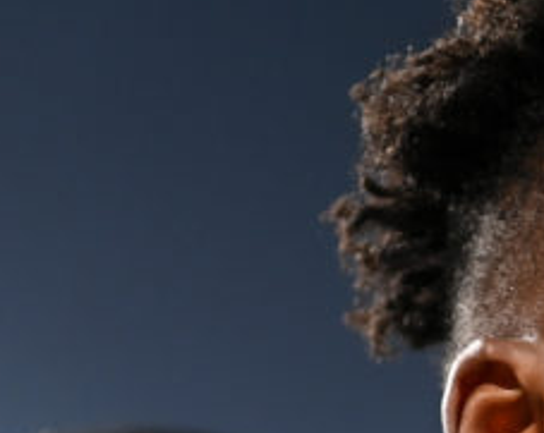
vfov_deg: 5.2
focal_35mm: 297
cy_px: 645
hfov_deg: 6.5
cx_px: 767
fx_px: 4776
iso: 1600
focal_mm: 70
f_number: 2.8
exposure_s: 1/800
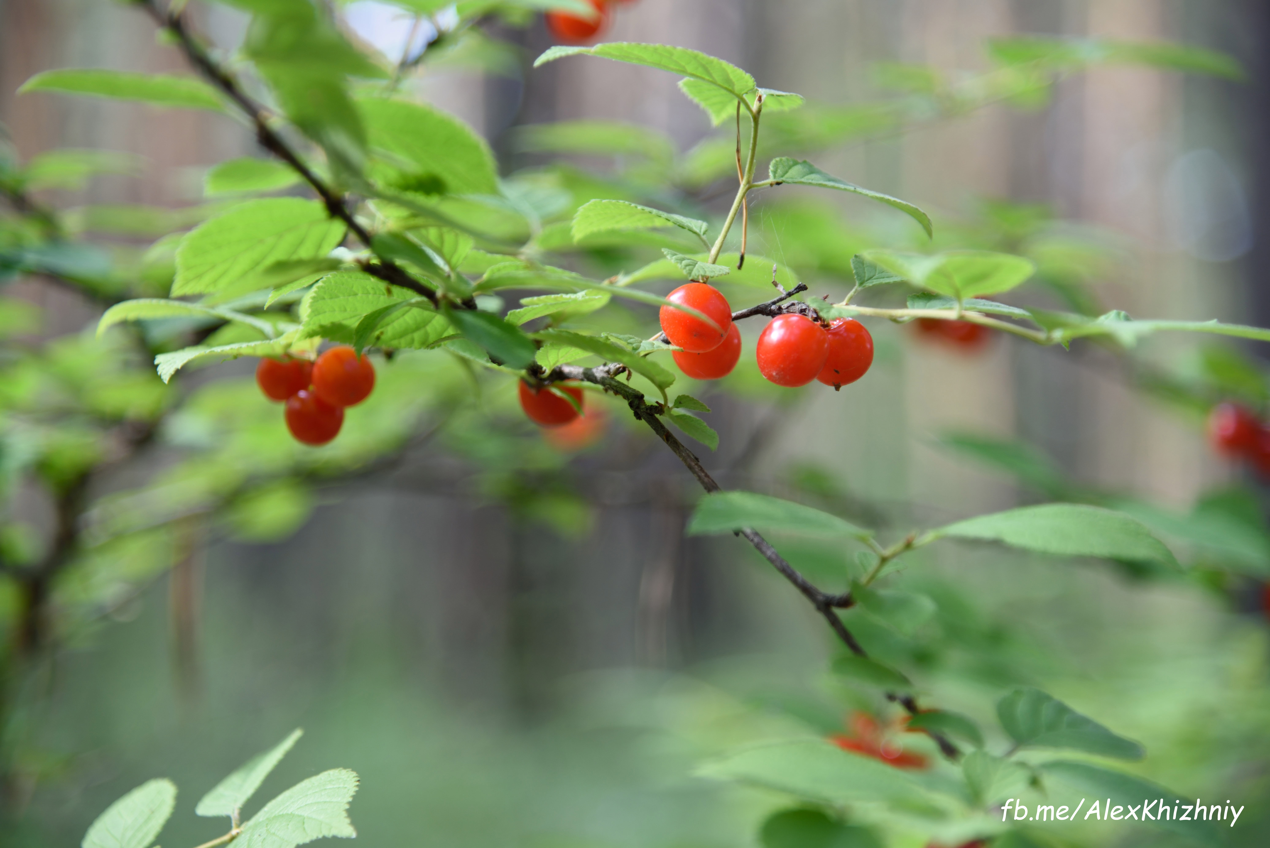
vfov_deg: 11.4
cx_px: 635
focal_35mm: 120
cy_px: 424
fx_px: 4235
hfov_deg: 17.1
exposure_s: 1/80
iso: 200
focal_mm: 120
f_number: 4
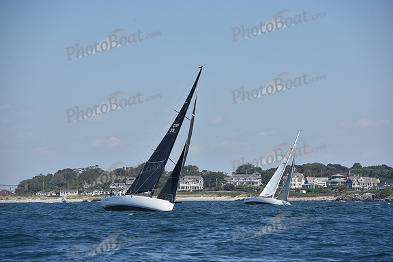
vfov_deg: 6.9
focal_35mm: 200
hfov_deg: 10.3
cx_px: 196
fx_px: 2184
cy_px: 131
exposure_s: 1/1000
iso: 200
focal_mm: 200
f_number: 8
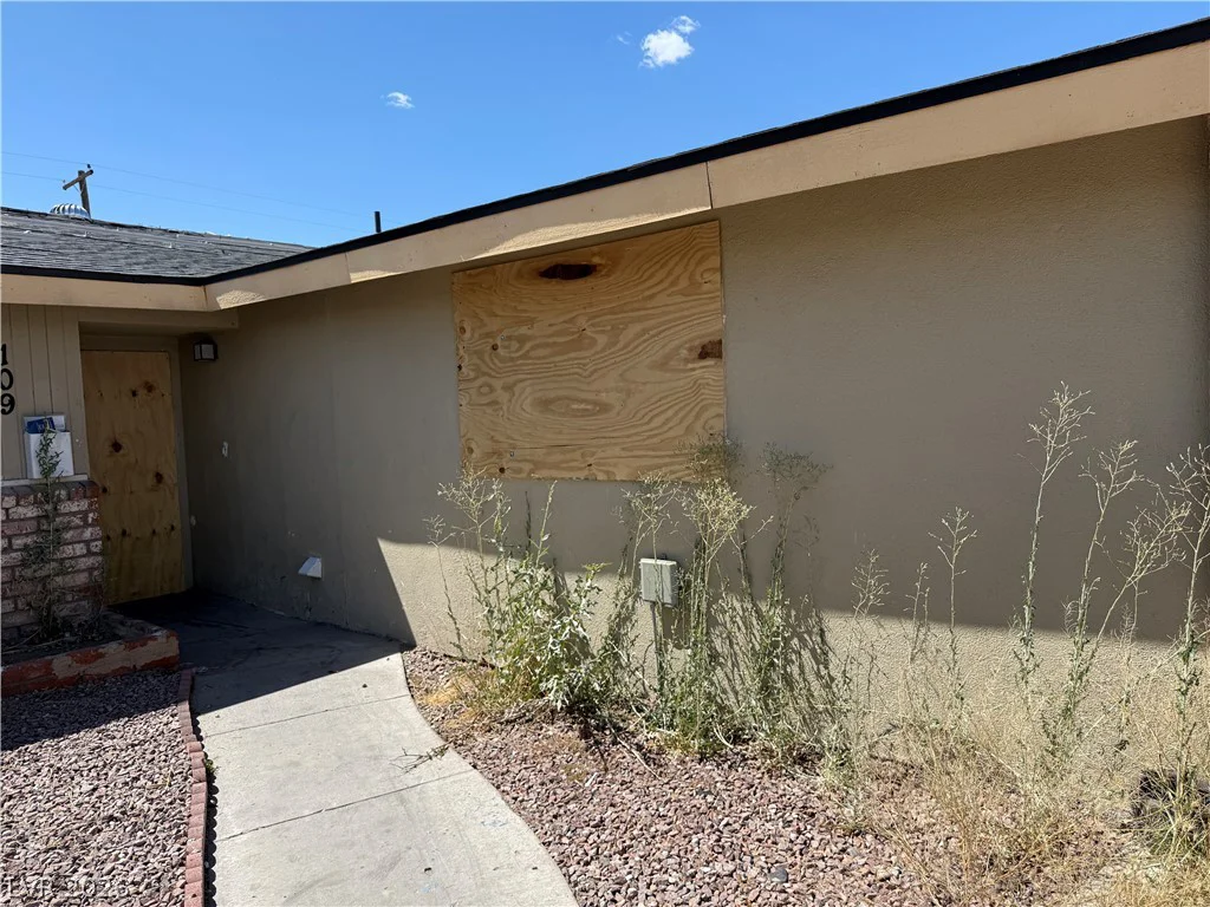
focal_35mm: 24
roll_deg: +0.8
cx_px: 605
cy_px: 454
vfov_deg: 56.8
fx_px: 839
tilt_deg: -6.2
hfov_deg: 71.6
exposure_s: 1/3759
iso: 80
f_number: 1.78
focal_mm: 6.76
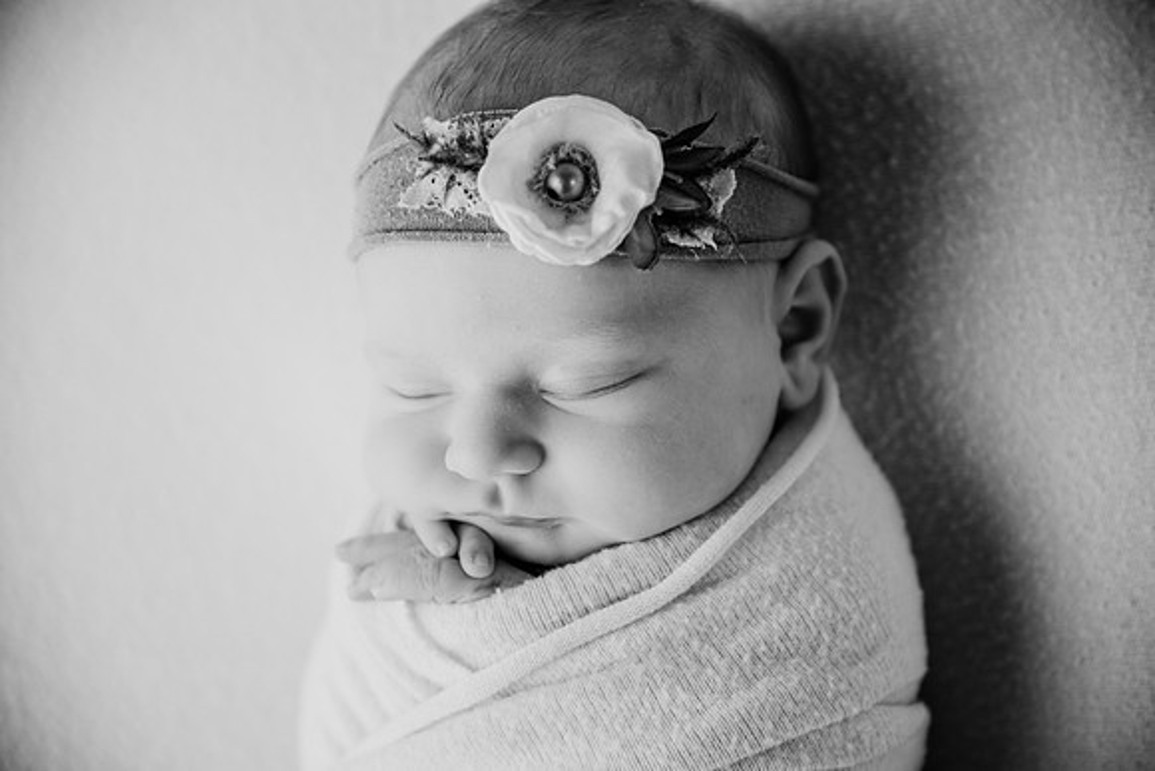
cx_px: 578
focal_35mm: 95
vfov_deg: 14.4
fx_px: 3048
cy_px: 386
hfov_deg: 21.5
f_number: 4
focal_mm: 95
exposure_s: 1/160
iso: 100
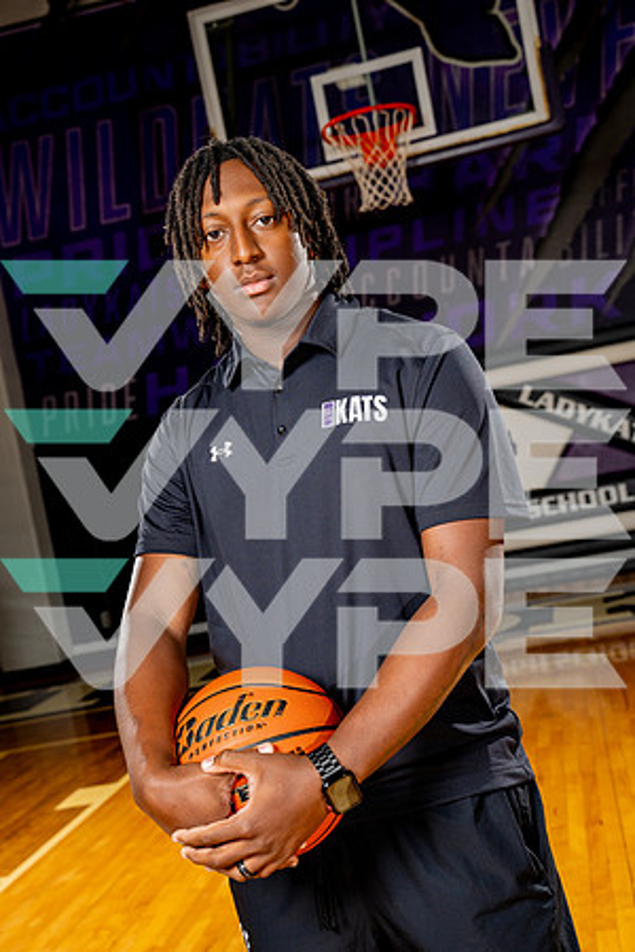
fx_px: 1191
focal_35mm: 45
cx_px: 318
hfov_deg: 29.9
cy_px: 476
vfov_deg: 43.6
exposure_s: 1/250
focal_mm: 45
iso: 320
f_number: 5.6
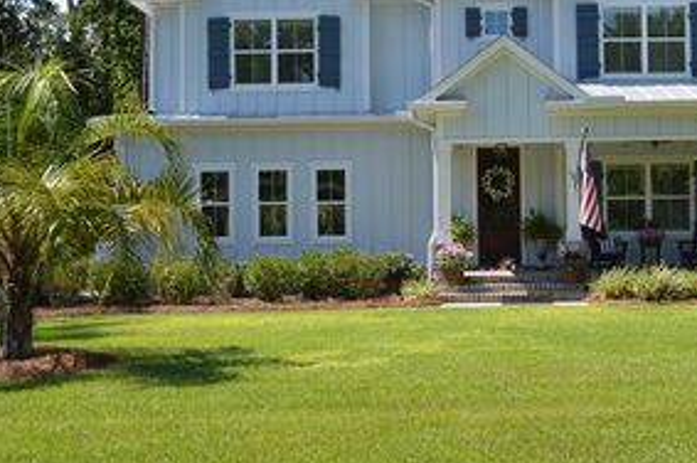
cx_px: 443
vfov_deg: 19.6
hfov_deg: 29.1
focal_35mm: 69
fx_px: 1334
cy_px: 131
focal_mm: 26
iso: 100
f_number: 7.1
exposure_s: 1/200
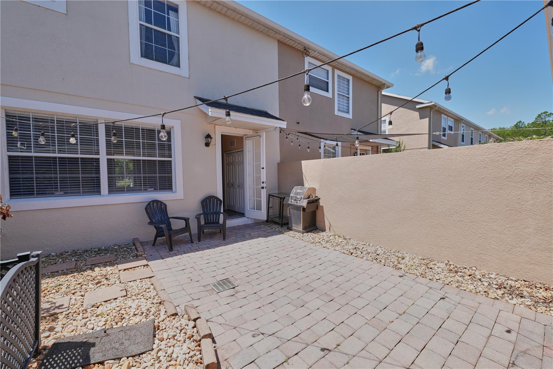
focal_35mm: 14
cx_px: 276
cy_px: 184
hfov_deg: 104.3
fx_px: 215
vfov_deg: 81.2
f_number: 6.3
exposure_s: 1/200
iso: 100
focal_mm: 14
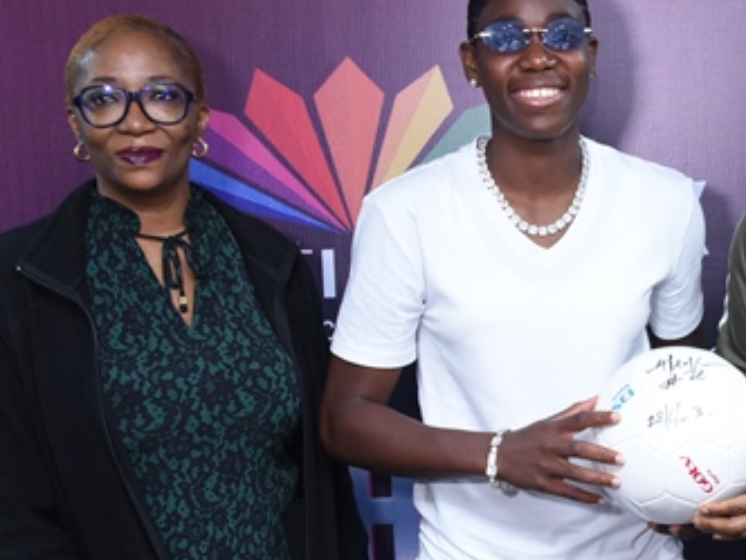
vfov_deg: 18.1
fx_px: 1746
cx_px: 721
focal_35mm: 81
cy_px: 398
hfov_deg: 23.3
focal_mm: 35
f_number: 3.8
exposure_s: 1/100
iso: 1250
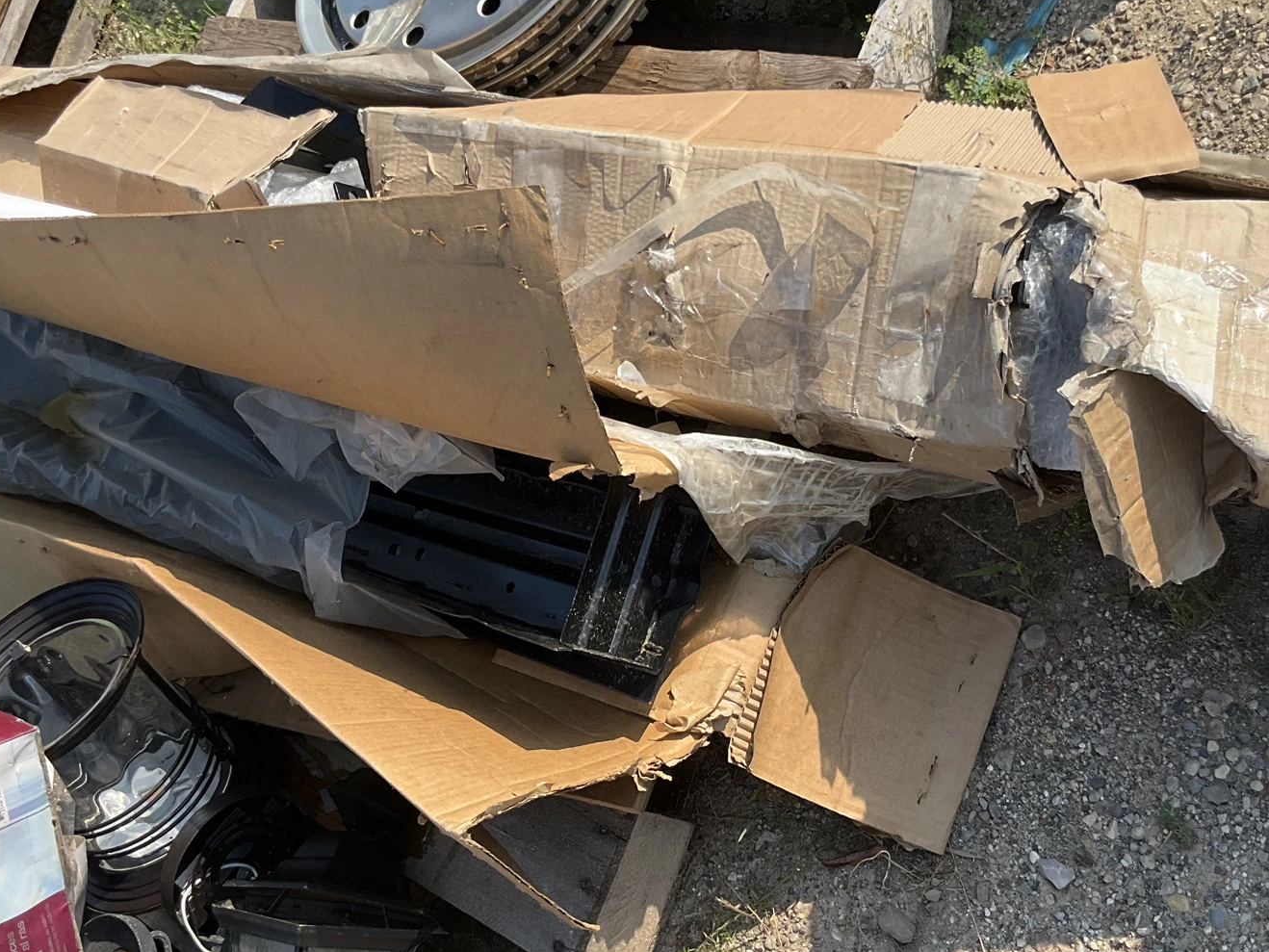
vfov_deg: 32.9
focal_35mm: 44
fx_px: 1613
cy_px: 436
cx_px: 692
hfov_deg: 42.9
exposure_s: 1/1144
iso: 25
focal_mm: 3
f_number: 1.8
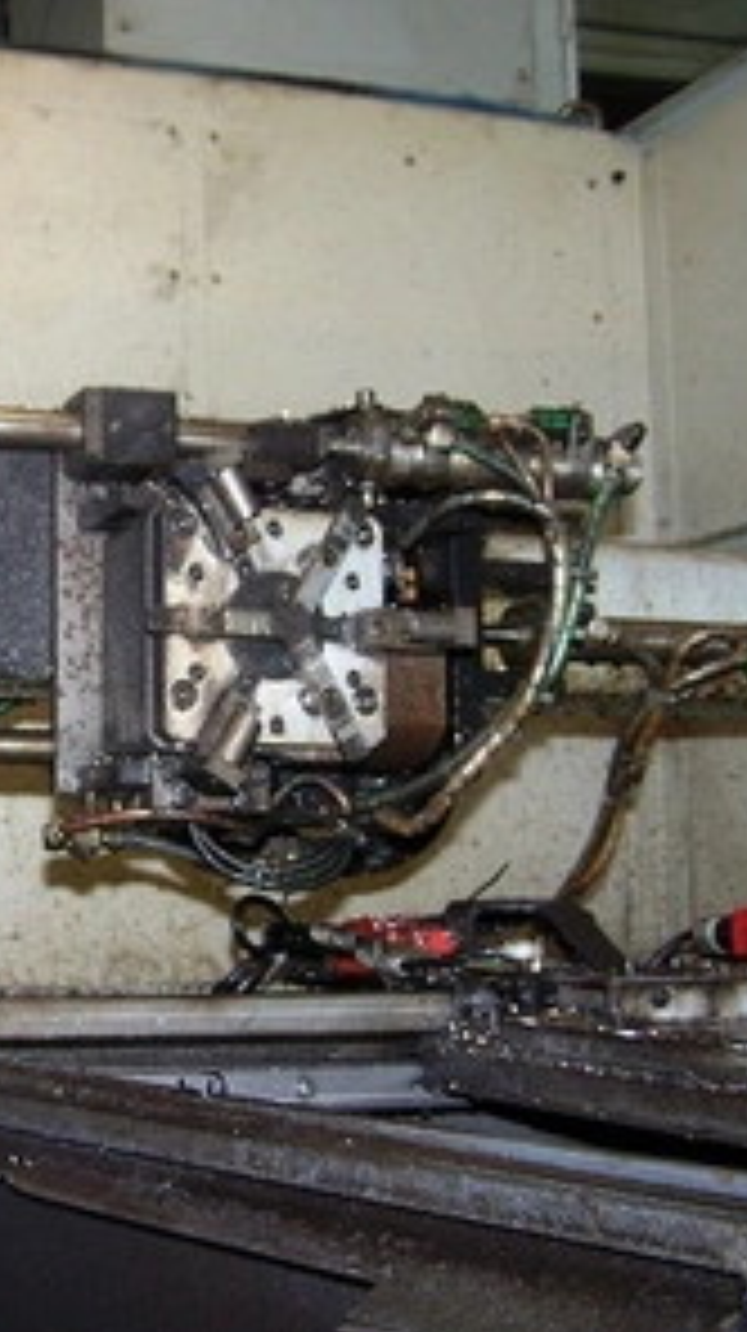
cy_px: 670
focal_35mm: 56
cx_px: 50
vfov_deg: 37.2
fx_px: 1976
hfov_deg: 20.9
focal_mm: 6.3
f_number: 2.8
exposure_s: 1/60
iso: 140
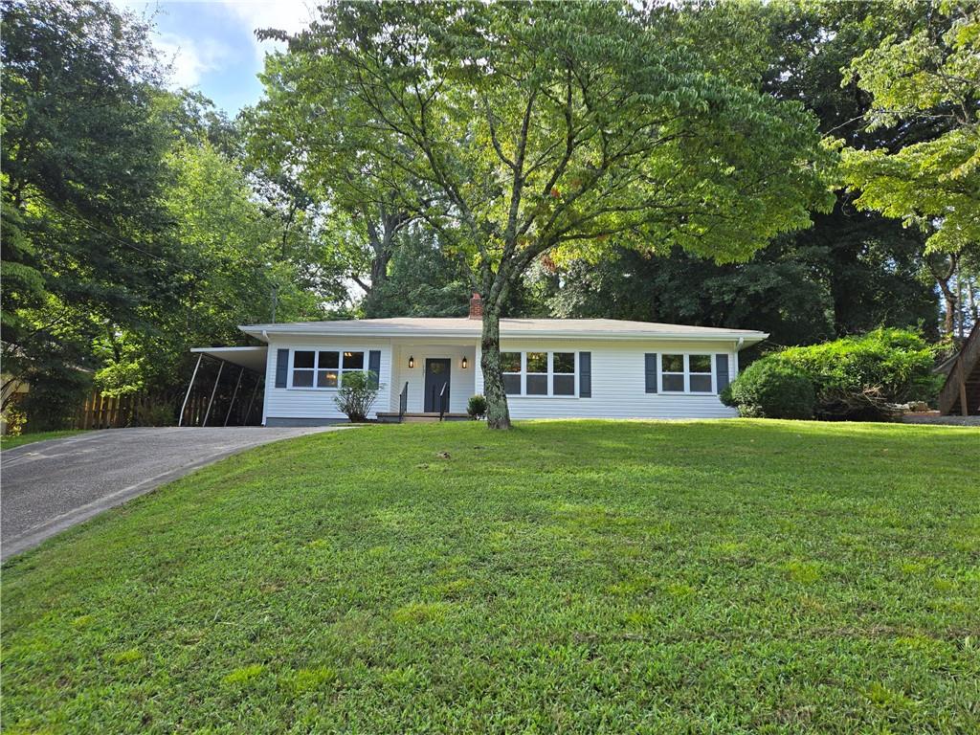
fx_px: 651
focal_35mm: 23
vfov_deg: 58.9
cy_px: 368
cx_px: 490
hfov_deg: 73.9
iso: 25
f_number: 1.8
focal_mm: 5.4
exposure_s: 1/548
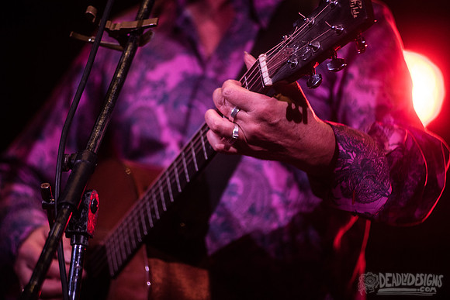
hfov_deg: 10.3
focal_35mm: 200
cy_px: 150
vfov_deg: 6.9
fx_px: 2500
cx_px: 225
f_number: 3.2
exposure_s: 1/320
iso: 2000
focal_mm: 200
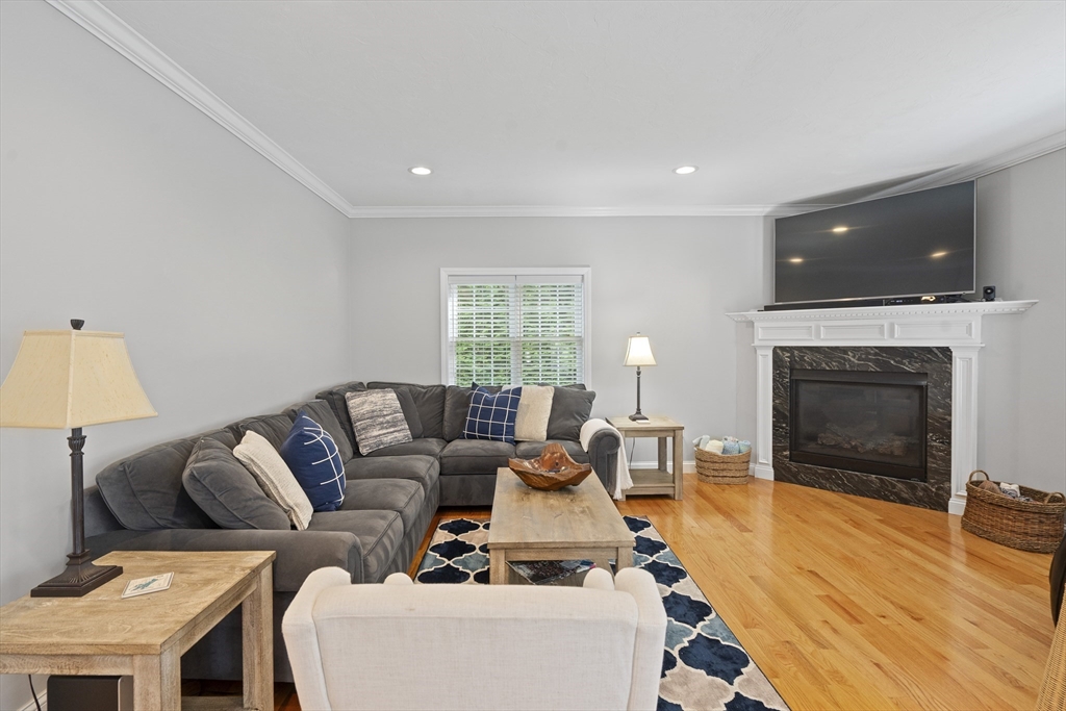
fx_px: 474
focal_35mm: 16
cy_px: 356
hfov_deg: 96.7
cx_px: 533
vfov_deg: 73.8
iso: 400
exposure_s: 1/15
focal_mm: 16
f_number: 7.1
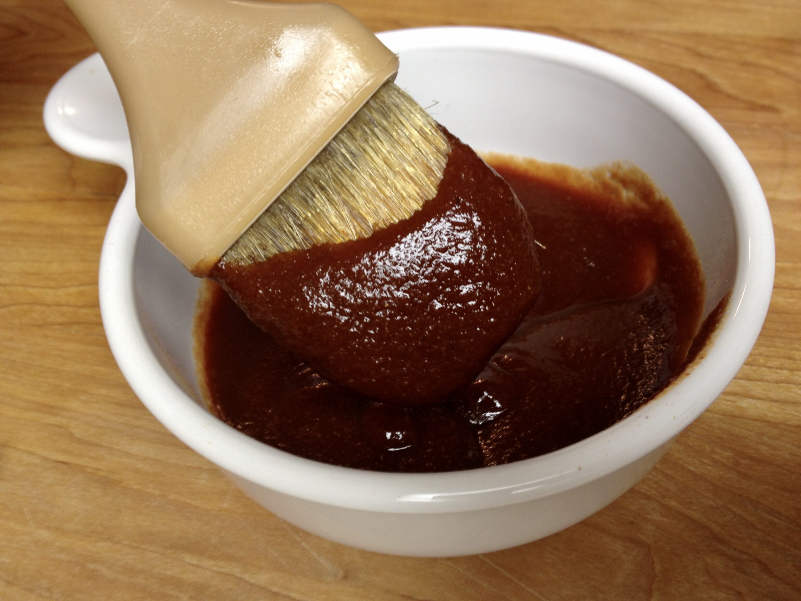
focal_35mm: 35
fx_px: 810
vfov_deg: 40.7
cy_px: 300
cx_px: 400
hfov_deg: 52.6
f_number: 2.4
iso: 50
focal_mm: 4.28
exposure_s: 1/20
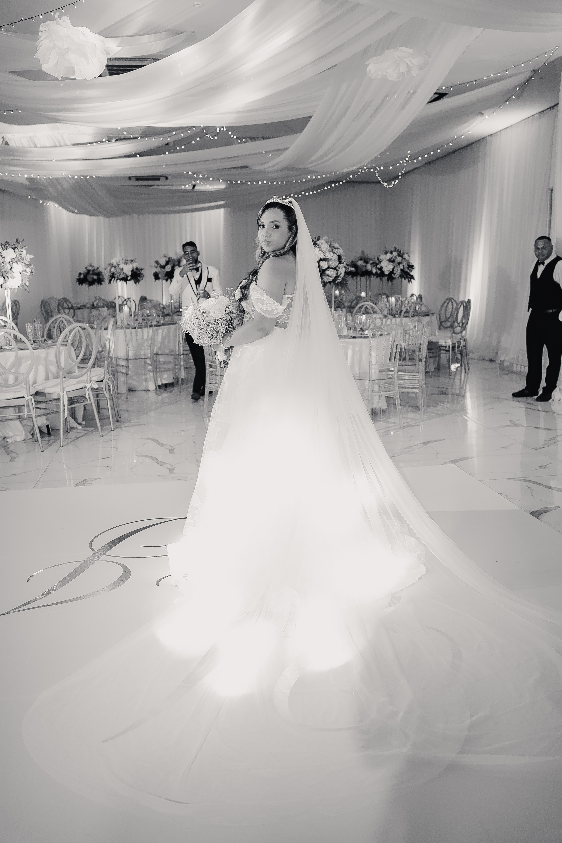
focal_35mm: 31
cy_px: 422
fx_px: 735
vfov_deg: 59.7
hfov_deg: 41.8
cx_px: 281
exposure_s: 1/250
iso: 1000
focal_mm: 31.4
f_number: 2.8
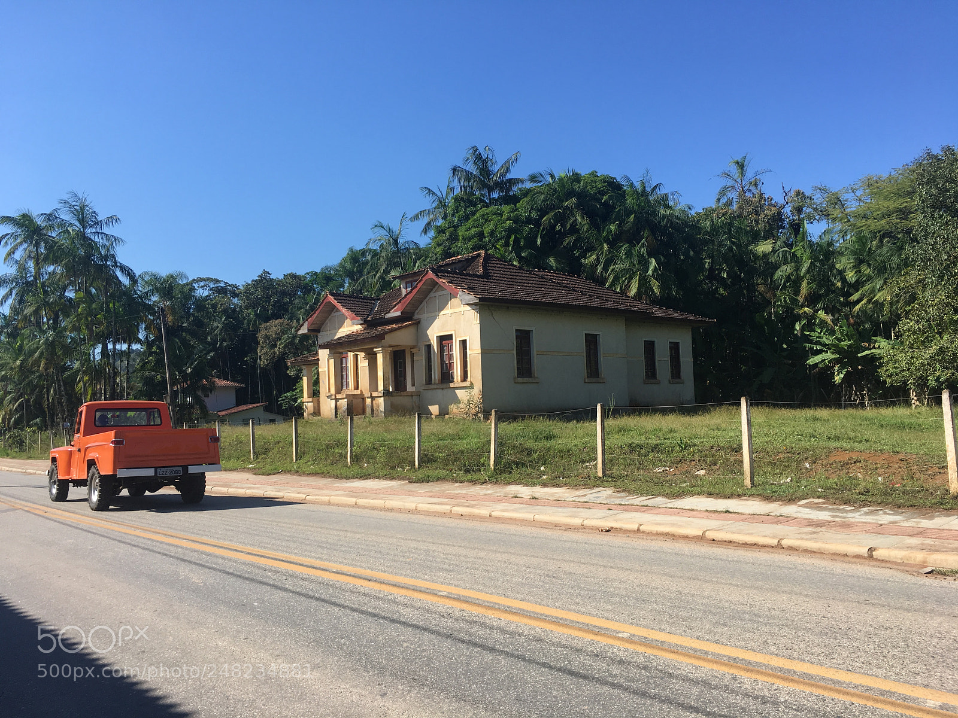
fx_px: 803
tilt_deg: +3.1
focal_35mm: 29
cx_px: 479
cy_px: 359
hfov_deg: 61.7
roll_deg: +1.8
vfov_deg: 48.2
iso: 25
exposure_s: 1/1202
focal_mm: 4.15
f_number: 2.2
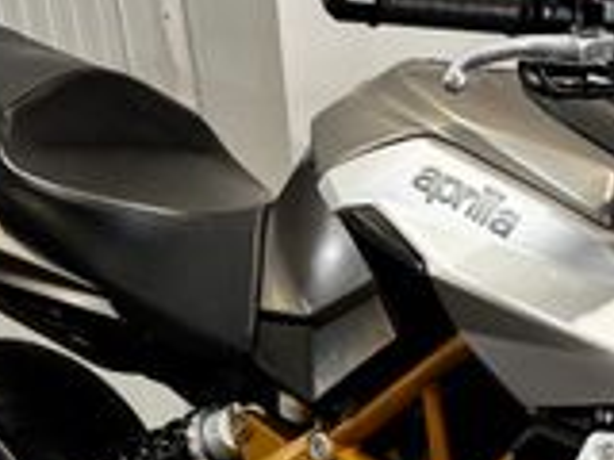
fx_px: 1703
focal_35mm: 96
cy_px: 510
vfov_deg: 15.0
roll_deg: +4.2
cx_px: 556
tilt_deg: -26.1
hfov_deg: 20.0
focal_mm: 6.76
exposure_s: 1/50
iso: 250
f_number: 1.78
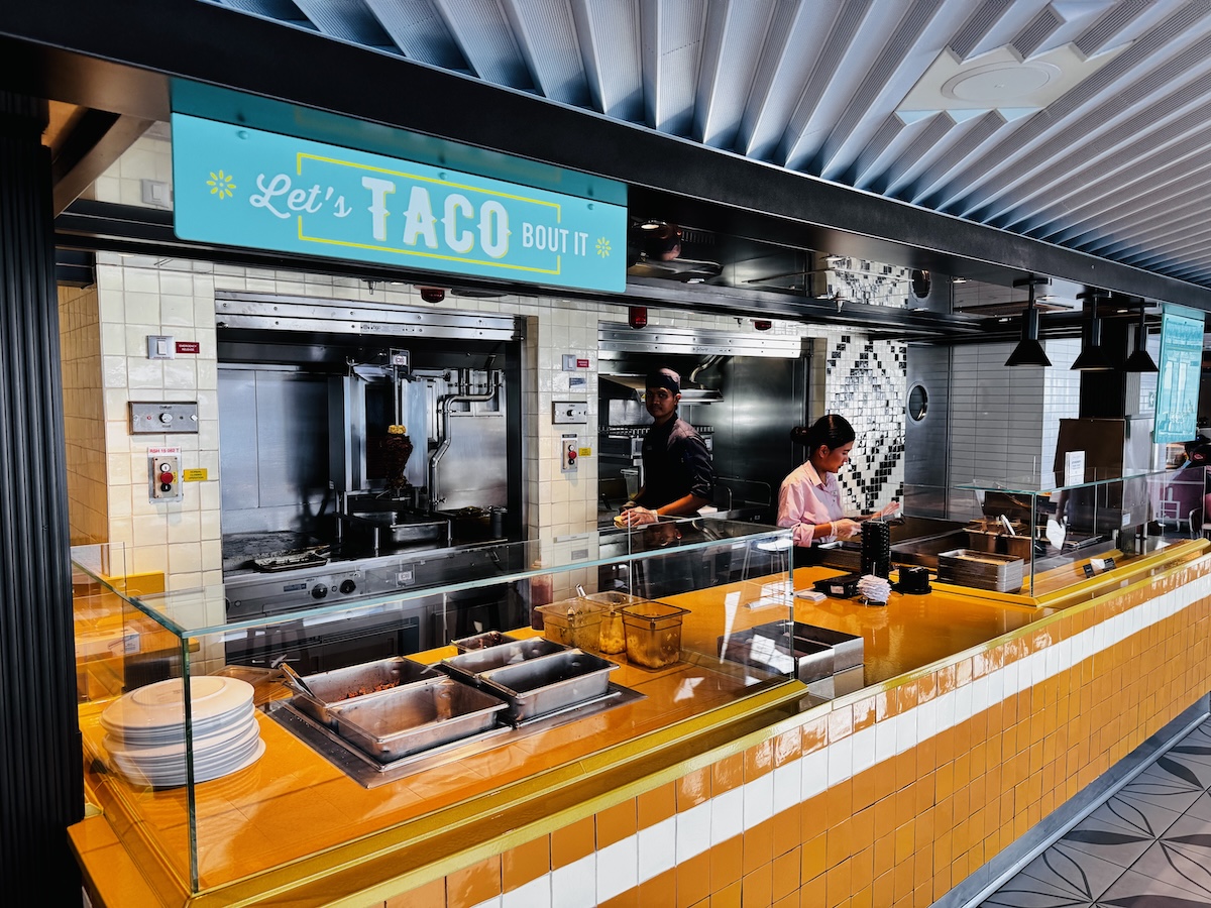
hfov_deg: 71.6
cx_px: 606
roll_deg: -0.1
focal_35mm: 24
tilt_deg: -5.2
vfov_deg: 56.8
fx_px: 840
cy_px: 454
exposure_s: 1/250
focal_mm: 6.76
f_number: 1.78
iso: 100
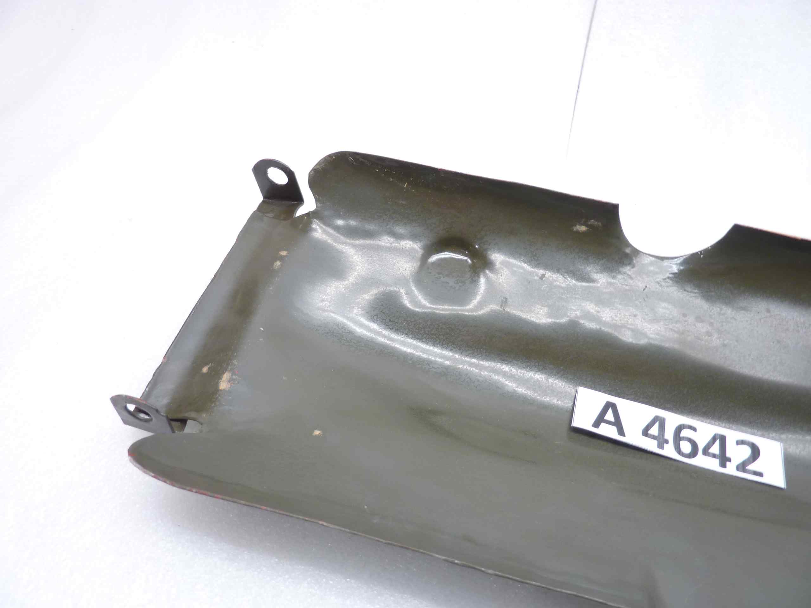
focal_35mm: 25
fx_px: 586
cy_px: 304
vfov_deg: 54.9
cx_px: 406
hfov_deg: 69.4
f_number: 3.3
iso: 80
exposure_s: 1/8
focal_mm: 4.1
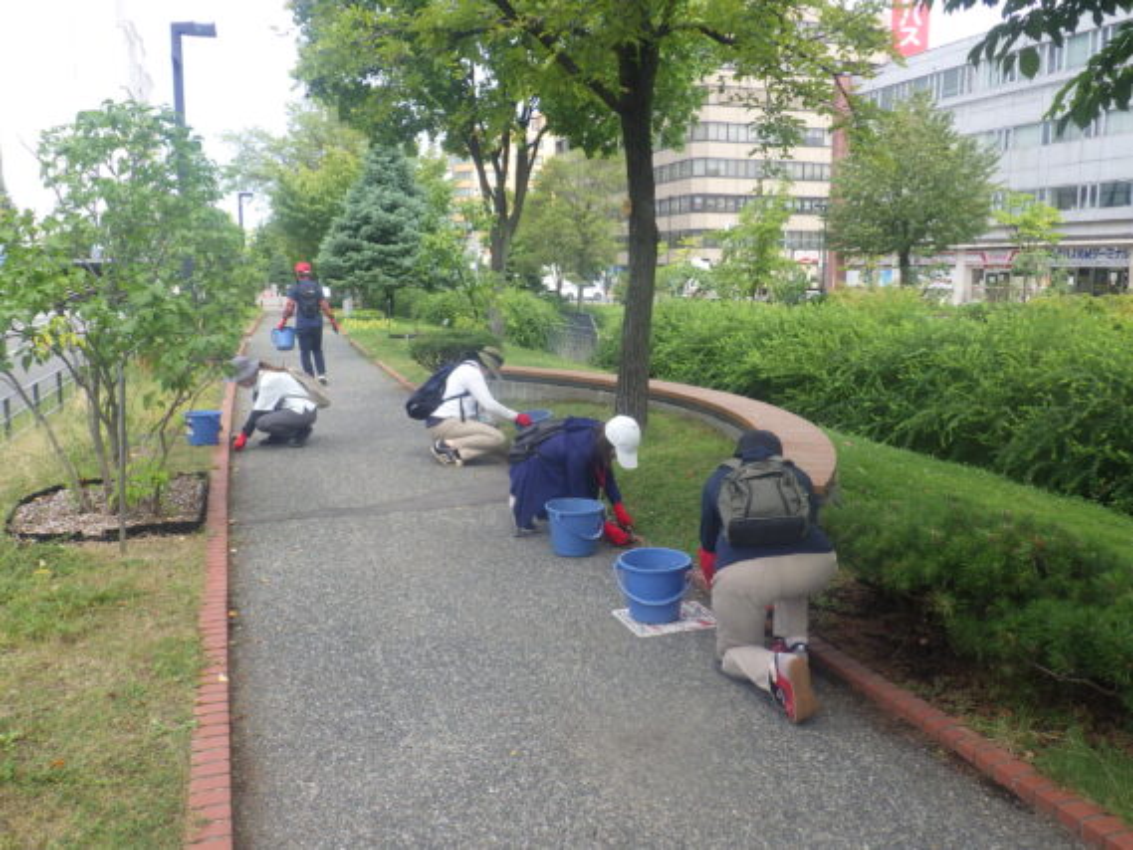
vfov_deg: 49.8
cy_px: 425
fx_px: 917
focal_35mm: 28
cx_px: 566
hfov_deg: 63.4
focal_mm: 5
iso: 125
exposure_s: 1/250
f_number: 4.2
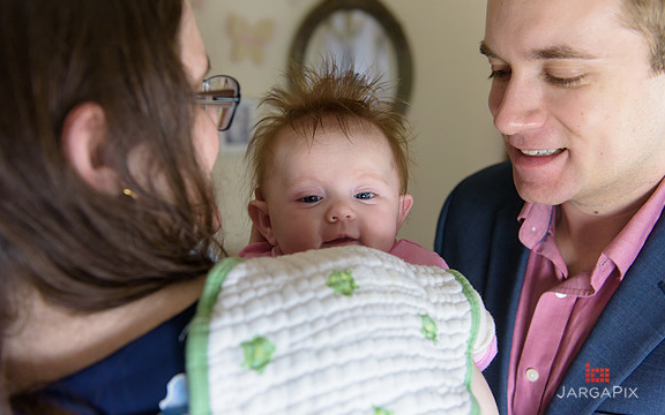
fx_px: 707
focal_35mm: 39
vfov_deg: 32.8
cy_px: 200
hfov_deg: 50.4
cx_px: 332
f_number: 3.2
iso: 1600
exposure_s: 1/125
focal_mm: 38
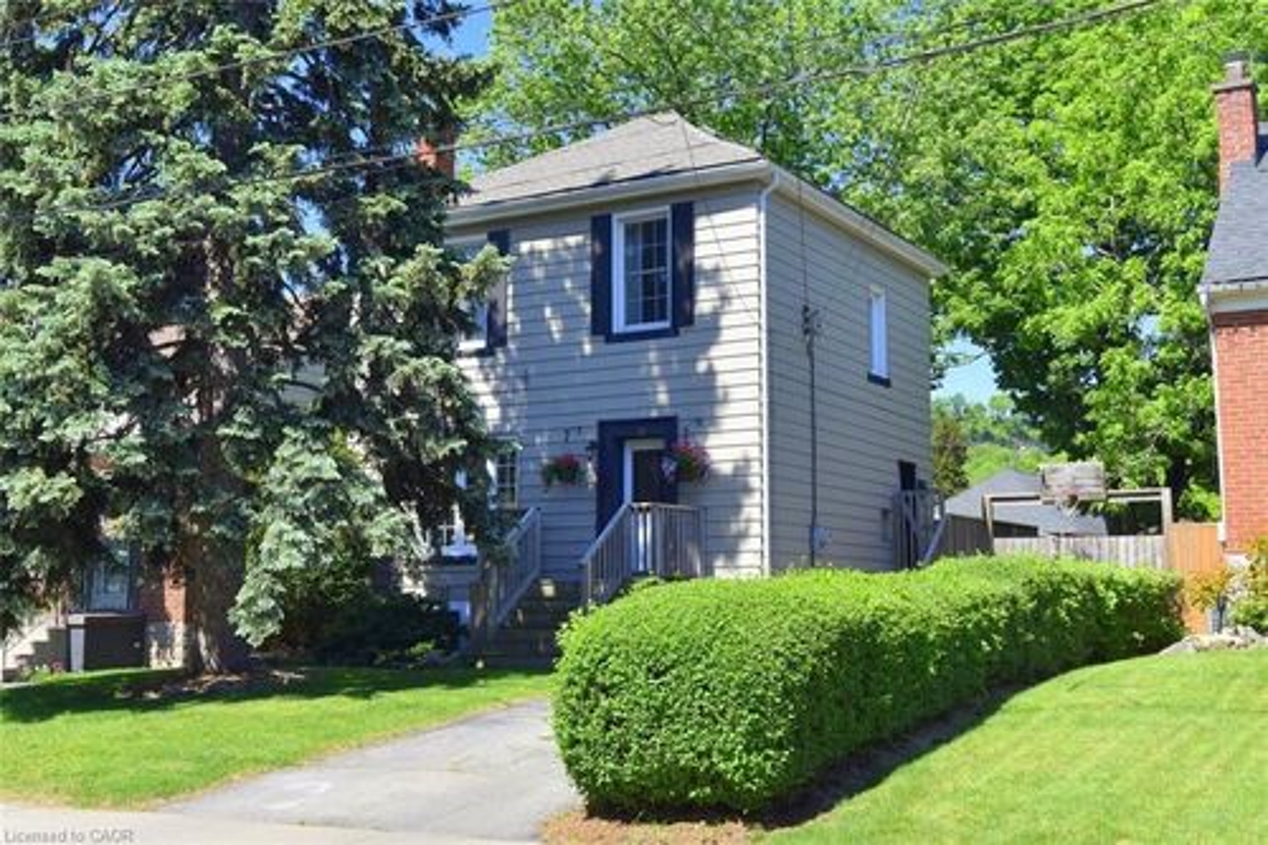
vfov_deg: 41.1
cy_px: 422
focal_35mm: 32
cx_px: 634
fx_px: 1127
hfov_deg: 58.7
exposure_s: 1/500
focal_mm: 32
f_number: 11
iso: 500
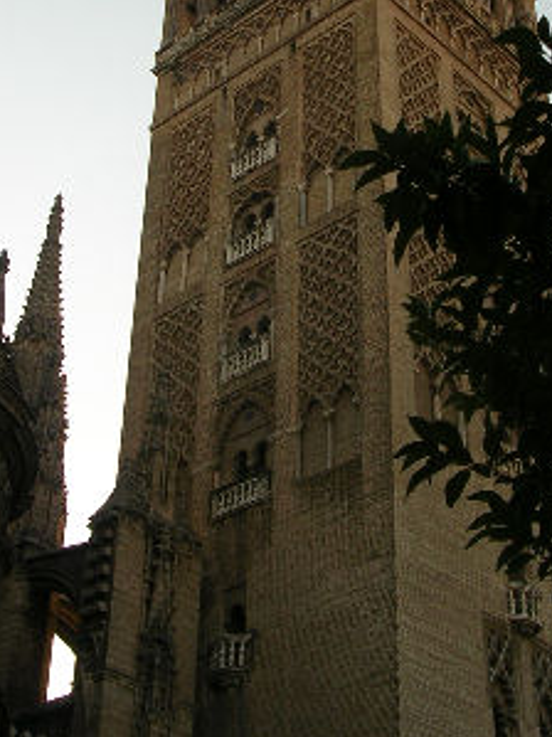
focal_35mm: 65
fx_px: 1383
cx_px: 330
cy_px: 195
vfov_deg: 29.4
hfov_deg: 22.5
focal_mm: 5.8
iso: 50
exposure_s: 1/142
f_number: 5.6
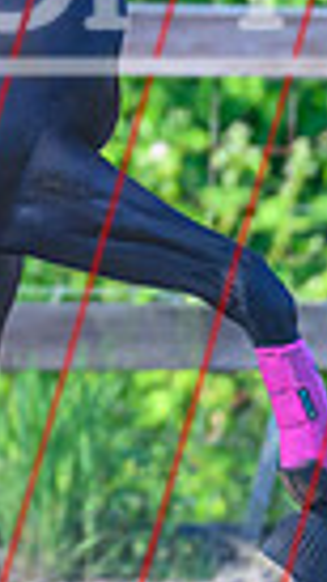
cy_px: -20
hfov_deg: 0.9
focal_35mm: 1307
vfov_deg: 1.7
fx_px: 20159
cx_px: -169
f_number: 2.8
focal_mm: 200
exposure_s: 1/2500
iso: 1400
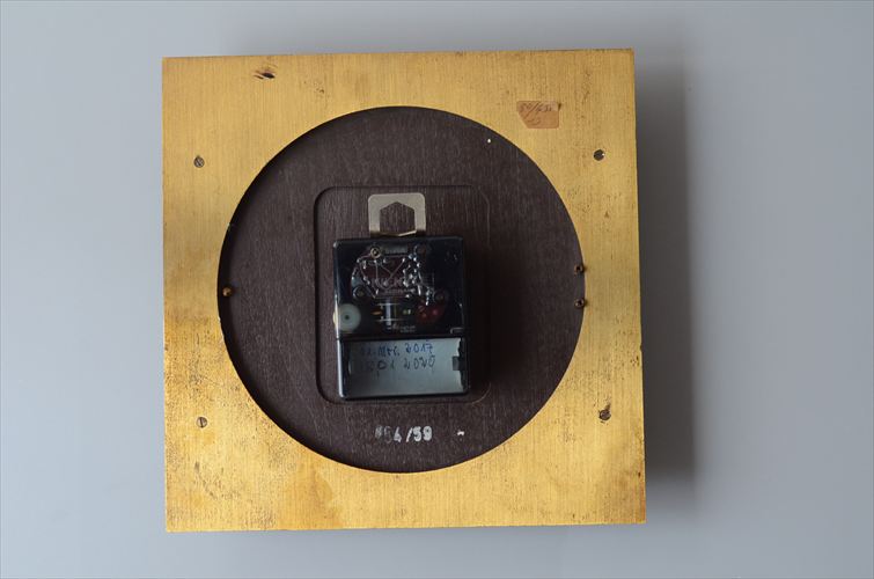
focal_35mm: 75
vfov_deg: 18.1
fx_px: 1817
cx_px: 437
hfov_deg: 27.0
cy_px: 290
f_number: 2.8
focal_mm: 50
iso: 640
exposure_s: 1/125
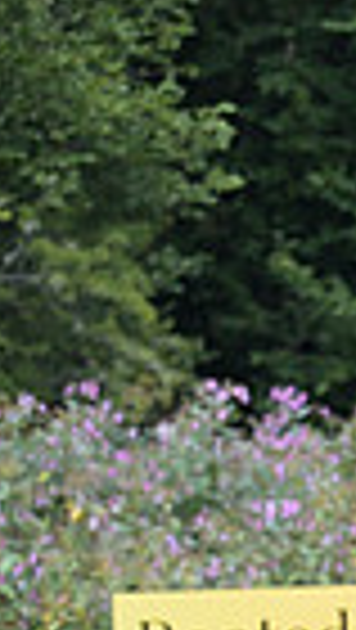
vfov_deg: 4.7
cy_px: 790
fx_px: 7651
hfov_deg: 2.6
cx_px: 1127
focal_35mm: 457
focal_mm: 105
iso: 2000
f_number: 3.2
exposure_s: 1/1000
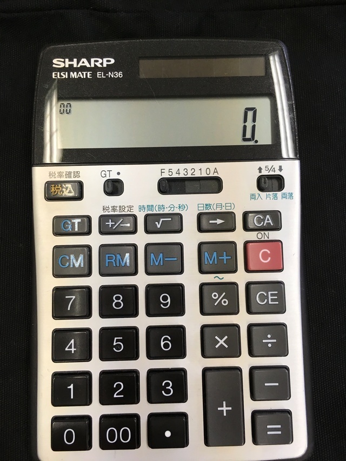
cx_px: 173
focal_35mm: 29
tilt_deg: -82.3
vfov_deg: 61.7
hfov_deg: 48.2
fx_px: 386
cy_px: 230
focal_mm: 4.15
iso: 40
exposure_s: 1/30
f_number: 2.2
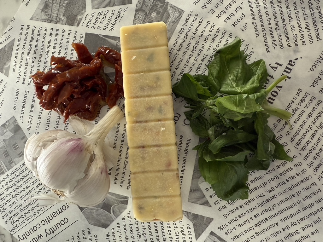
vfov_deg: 56.8
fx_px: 224
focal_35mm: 24
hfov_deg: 71.6
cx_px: 162
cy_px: 121
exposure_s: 1/77
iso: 320
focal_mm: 2.22
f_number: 2.2
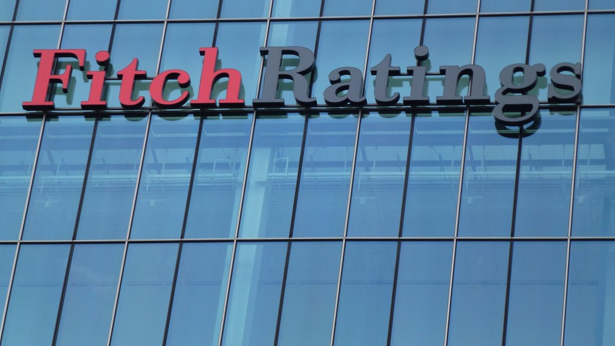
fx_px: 3522
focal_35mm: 216
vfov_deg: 5.6
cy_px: 122
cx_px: 309
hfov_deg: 10.0
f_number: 5.5
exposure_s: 1/125
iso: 100
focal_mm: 35.2
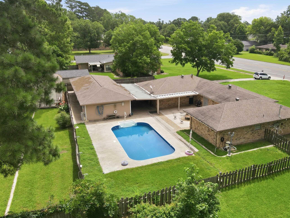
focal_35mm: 29
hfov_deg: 61.4
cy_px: 101
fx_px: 243
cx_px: 164
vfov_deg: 48.2
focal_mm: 4.5
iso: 100
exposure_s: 1/640
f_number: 2.8
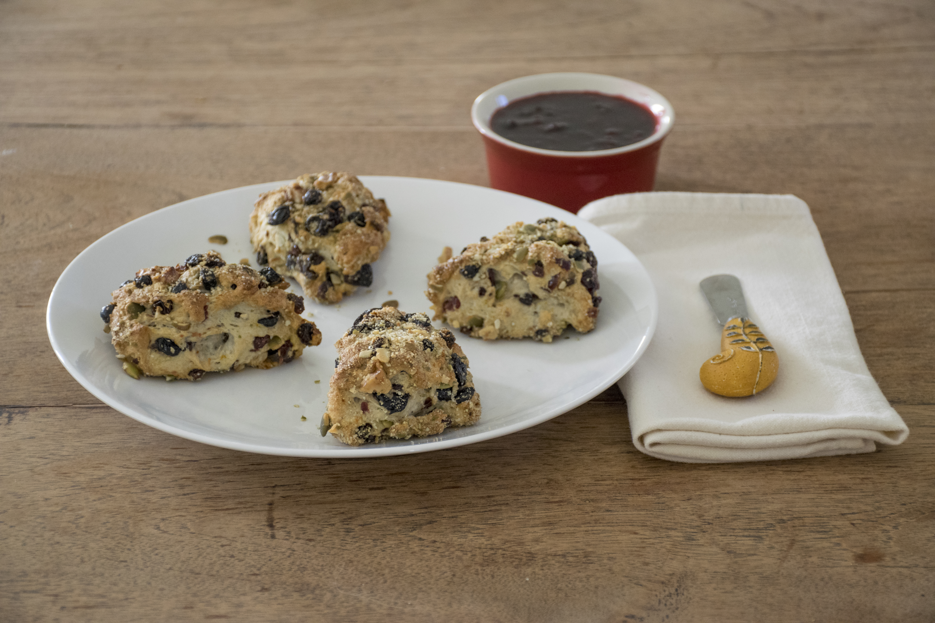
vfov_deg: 13.8
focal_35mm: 99
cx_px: 468
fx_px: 2571
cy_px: 312
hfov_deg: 20.6
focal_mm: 66
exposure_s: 1/125
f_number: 5
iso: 800
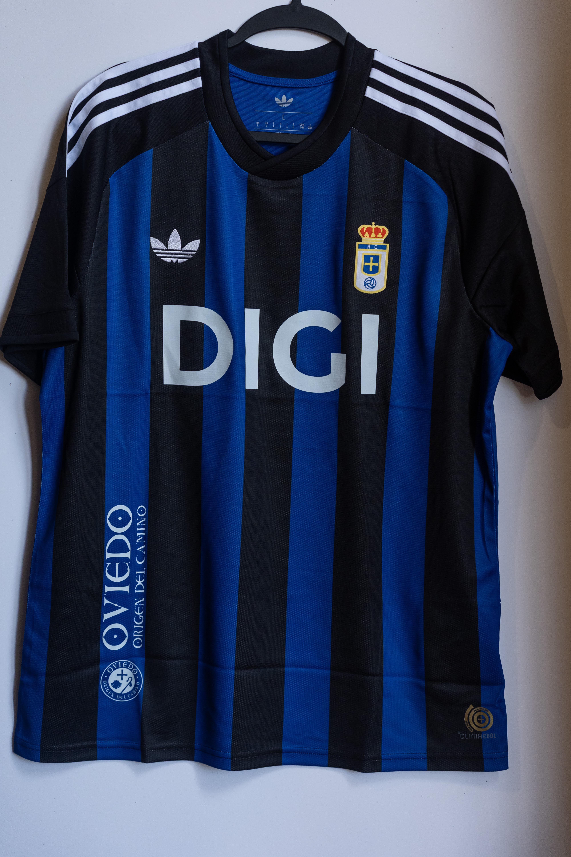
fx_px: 1356
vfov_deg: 35.1
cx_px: 286
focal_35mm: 57
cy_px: 428
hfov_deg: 23.8
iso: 1250
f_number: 3.5
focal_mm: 57
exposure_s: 1/250
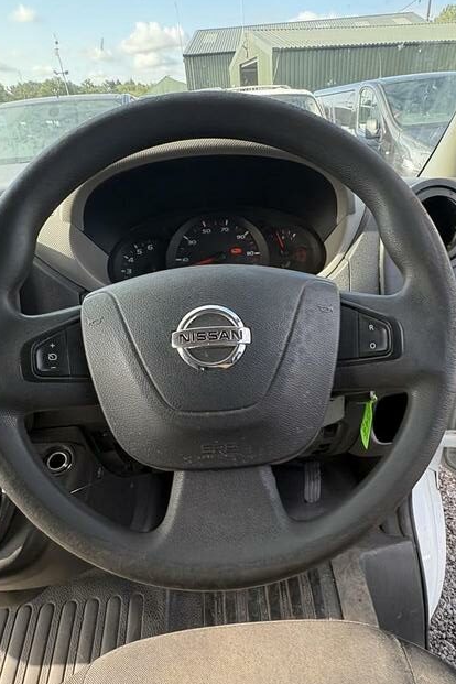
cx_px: 253
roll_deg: -2.1
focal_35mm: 21
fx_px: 399
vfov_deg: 80.7
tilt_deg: -37.9
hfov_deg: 59.3
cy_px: 392
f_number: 2.2
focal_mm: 2.22
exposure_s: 1/138
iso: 125
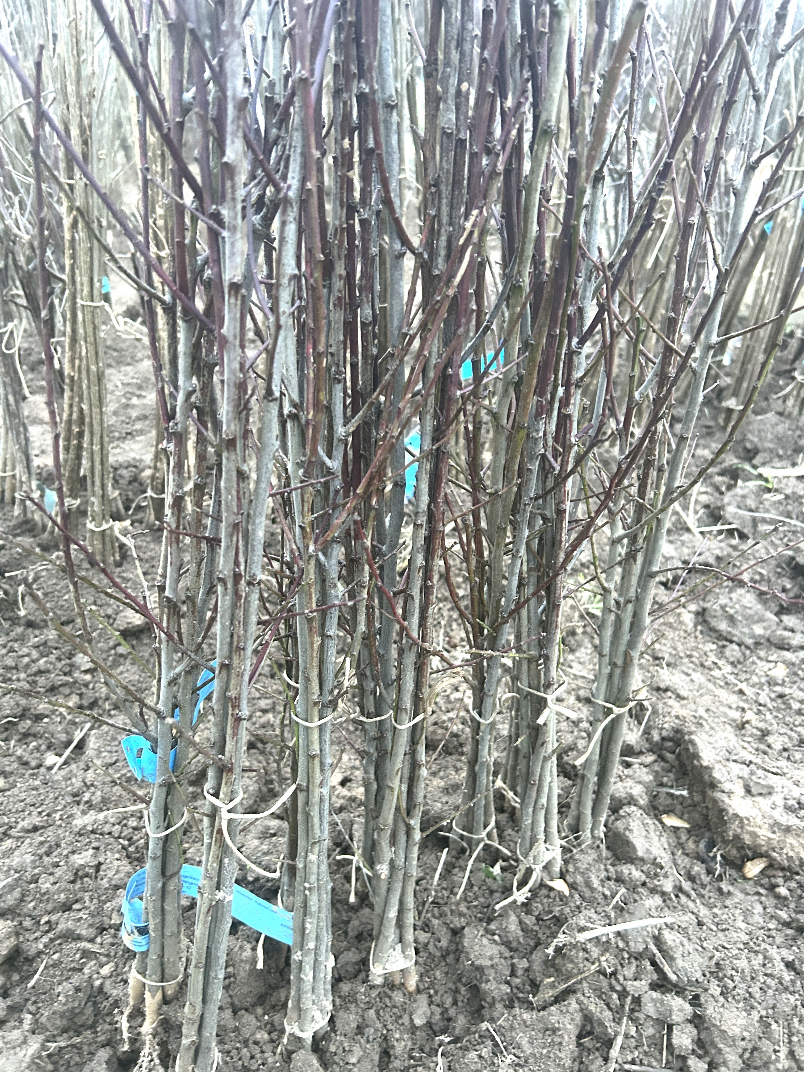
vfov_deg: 67.3
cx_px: 402
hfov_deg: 53.1
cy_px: 536
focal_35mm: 26
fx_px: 805
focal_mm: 5.7
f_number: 1.5
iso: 500
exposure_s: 1/42
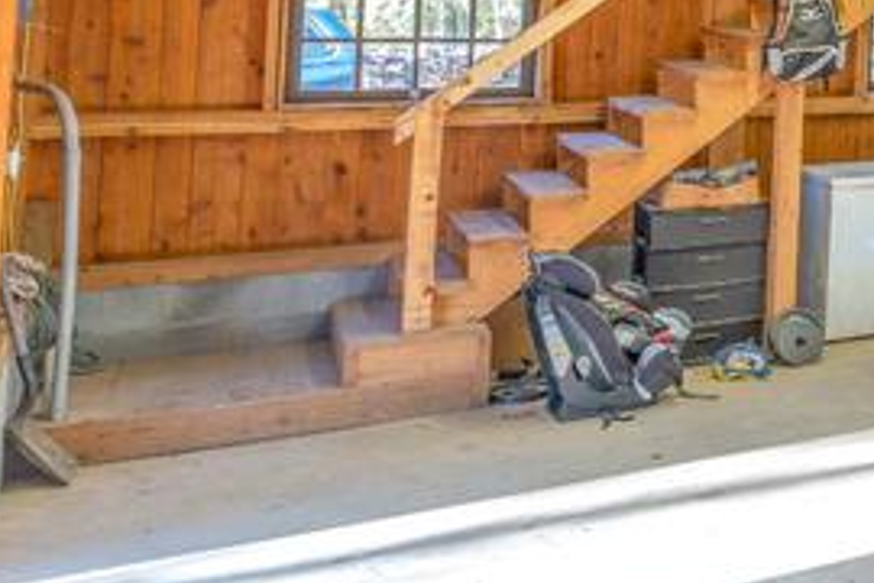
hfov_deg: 24.3
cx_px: 1450
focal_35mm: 53
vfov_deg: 24.0
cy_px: -40
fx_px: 1287
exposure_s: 1/15
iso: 320
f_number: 5.6
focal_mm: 14
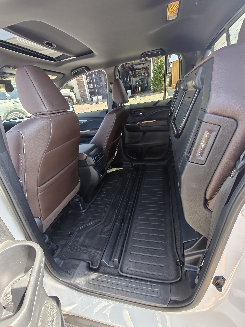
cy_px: 164
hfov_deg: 81.7
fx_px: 142
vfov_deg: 98.2
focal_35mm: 15
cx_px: 122
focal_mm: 2.3
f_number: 2
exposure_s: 1/97
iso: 640
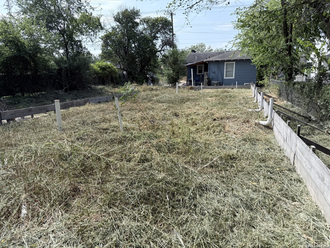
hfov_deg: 71.6
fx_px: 229
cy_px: 124
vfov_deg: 56.8
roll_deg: +2.7
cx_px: 165
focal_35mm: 24
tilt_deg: -11.9
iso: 100
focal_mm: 6.76
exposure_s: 1/3145
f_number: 1.78
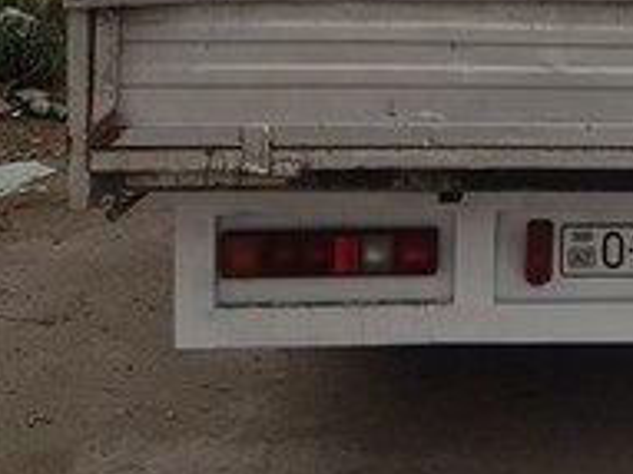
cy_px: -237
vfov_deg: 15.2
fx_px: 1645
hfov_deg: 20.6
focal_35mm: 90
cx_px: 719
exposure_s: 1/2584
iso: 40
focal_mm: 4.2
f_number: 1.7
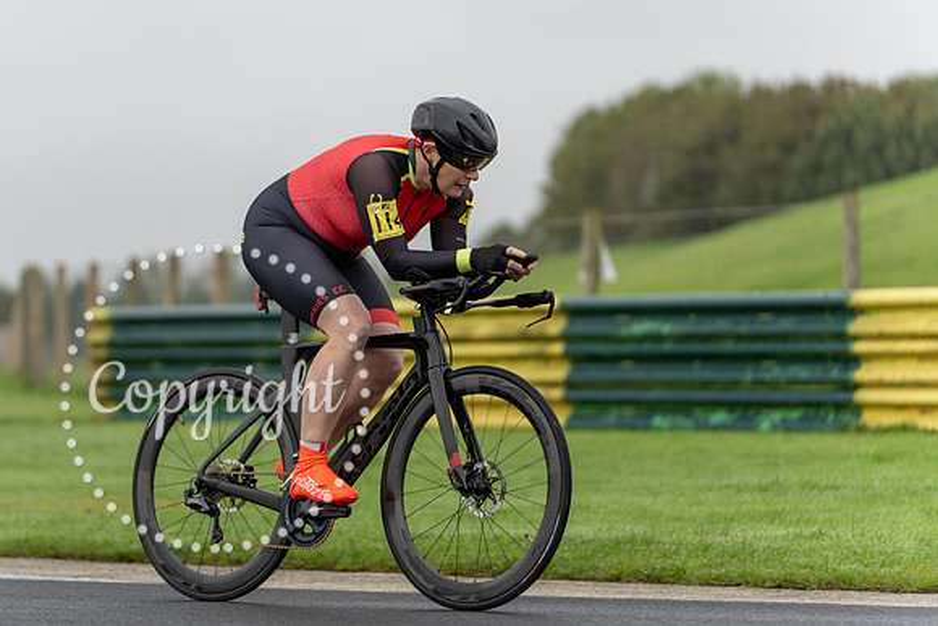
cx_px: 381
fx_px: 4585
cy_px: 254
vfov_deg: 7.8
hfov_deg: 11.7
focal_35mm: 176
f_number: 2.8
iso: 160
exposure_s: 1/1000
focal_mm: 148
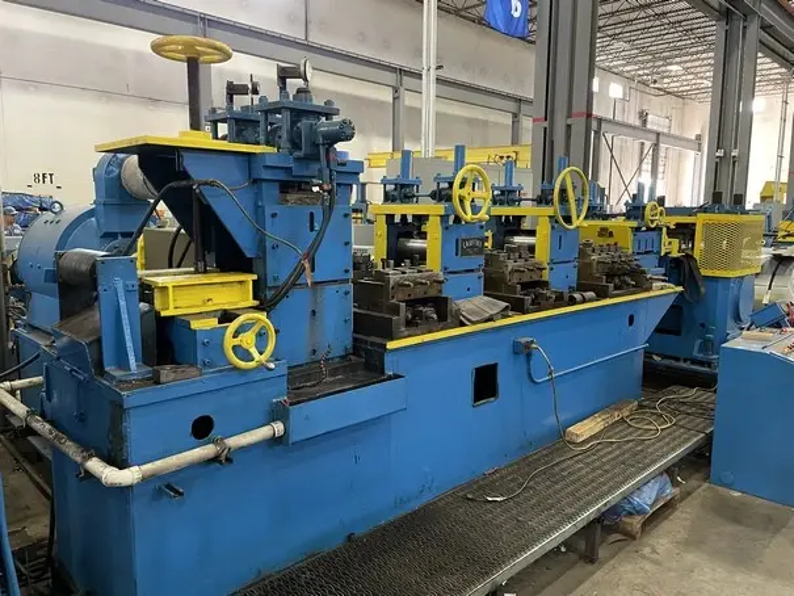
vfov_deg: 53.1
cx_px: 397
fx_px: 596
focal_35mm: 26
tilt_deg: -7.7
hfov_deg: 67.3
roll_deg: -0.3
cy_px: 298
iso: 400
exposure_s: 1/40
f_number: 1.6
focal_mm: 4.2
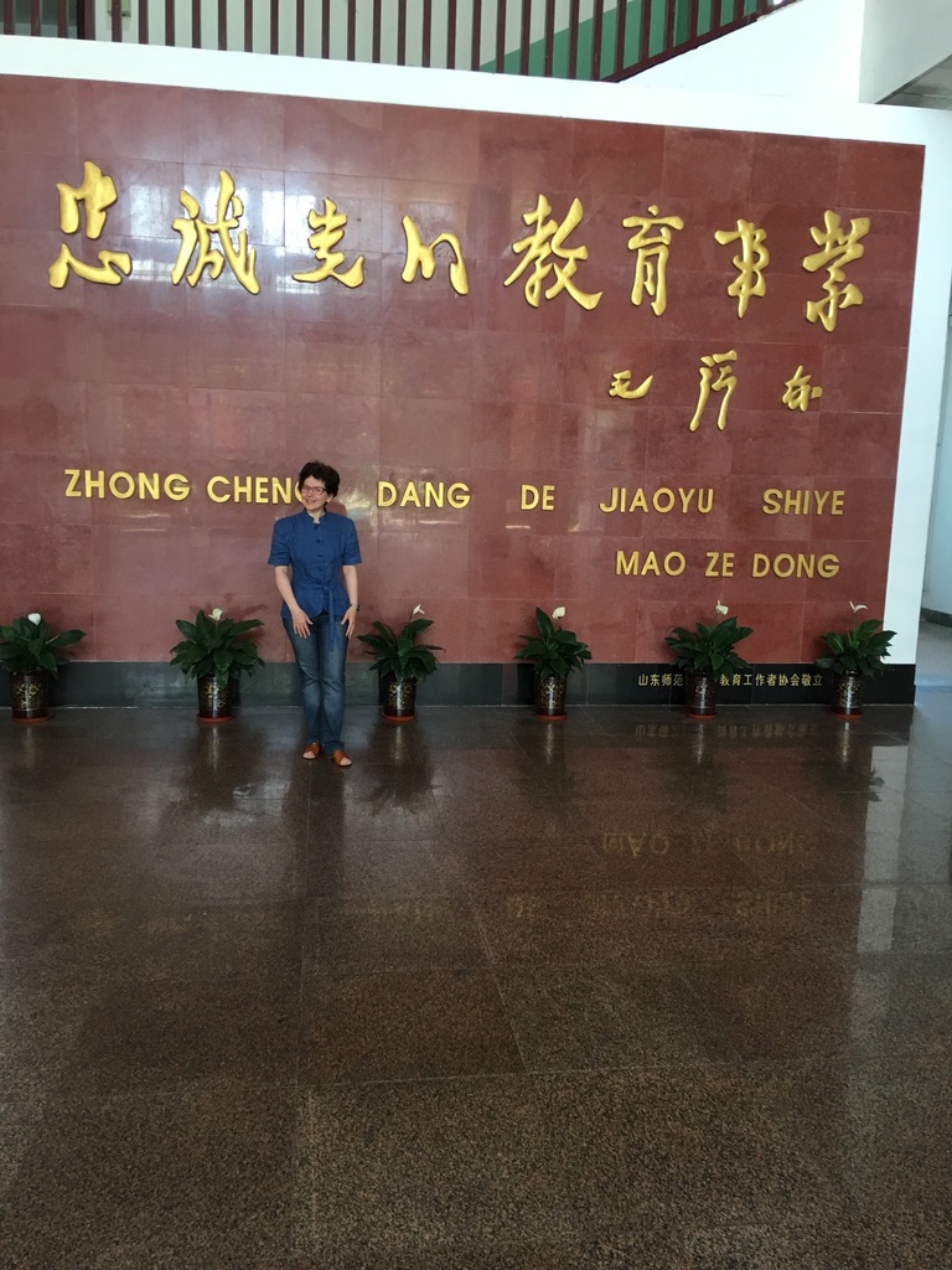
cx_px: 476
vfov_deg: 61.7
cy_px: 635
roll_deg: -1.6
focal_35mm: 29
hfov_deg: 48.2
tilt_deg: -7.6
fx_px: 1063
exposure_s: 1/17
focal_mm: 4.15
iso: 50
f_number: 2.2
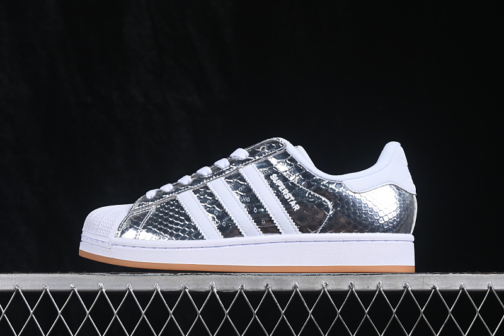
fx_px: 1050
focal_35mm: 75
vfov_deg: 18.2
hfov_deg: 27.0
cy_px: 168
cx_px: 252
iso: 160
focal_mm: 50
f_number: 8
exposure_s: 1/80
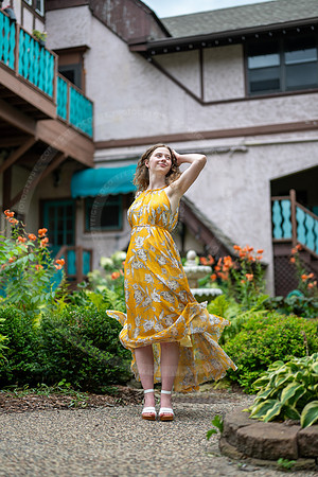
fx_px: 662
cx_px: 159
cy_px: 238
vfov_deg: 39.6
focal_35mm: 50
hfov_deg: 27.0
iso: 80
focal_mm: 50
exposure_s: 1/800
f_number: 1.2
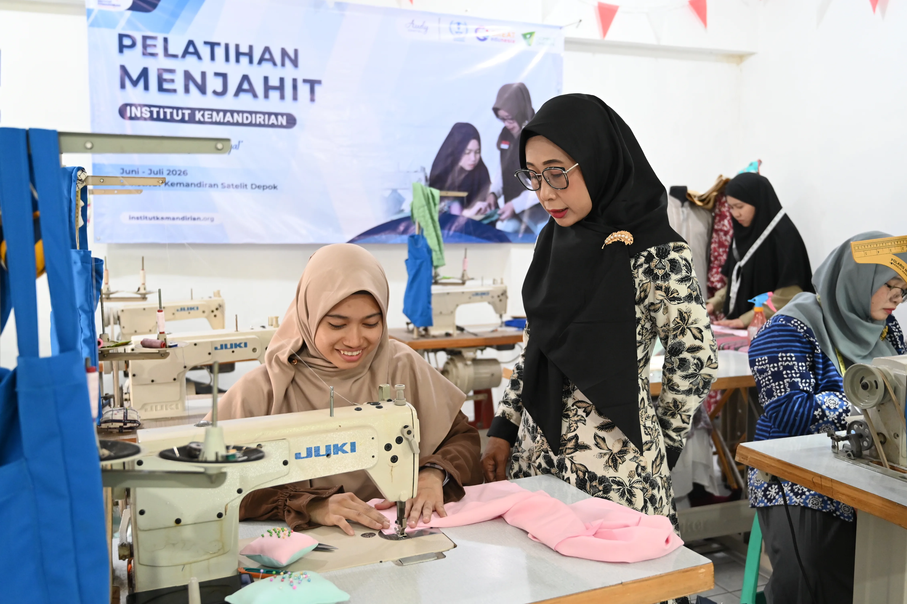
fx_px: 819
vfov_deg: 40.5
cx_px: 454
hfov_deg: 58.0
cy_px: 302
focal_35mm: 32
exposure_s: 1/125
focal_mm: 32.5
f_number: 4
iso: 2800
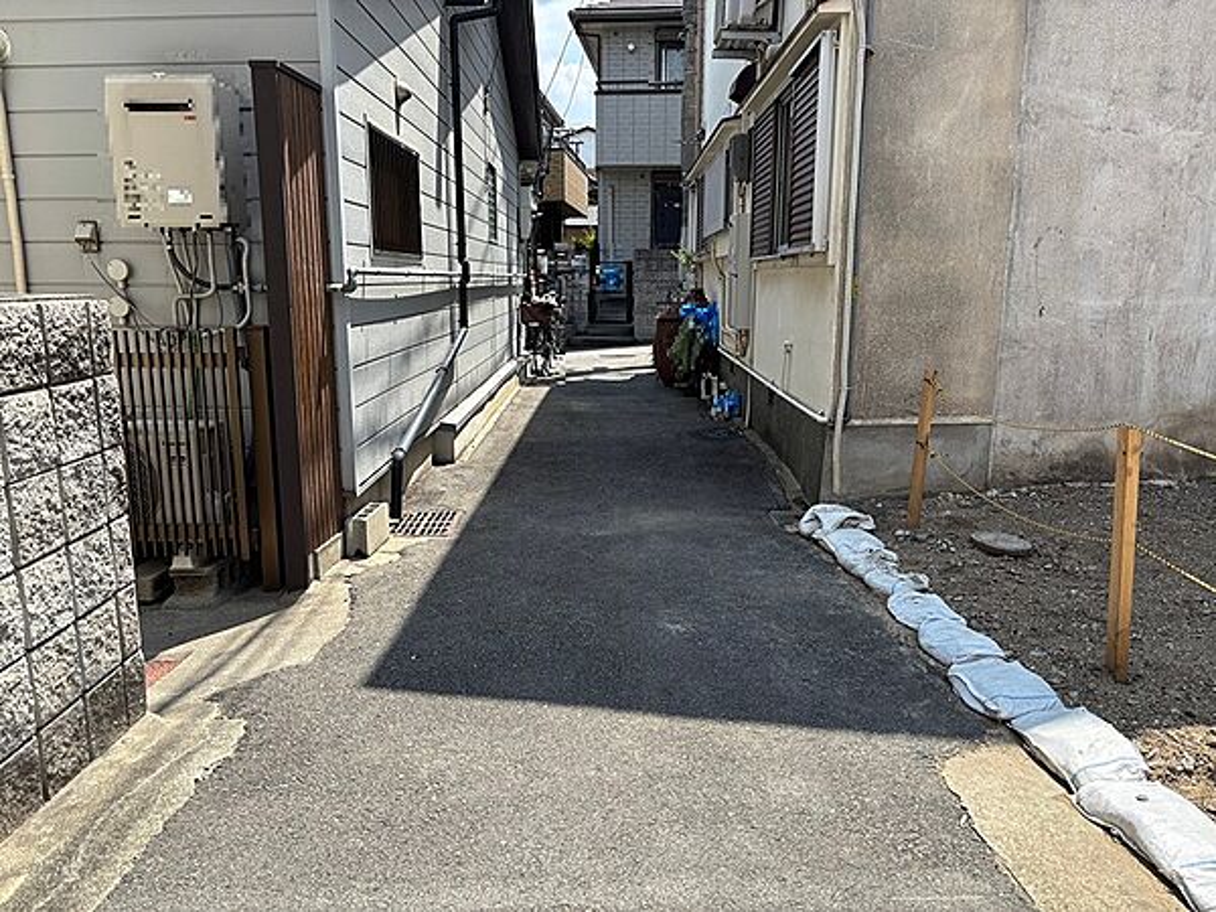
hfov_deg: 67.3
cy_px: 456
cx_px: 608
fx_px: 913
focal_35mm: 26
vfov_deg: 53.1
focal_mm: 5.96
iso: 50
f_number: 1.6
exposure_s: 1/1499
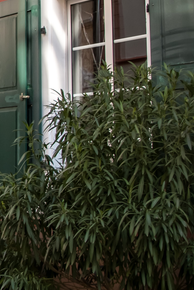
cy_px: 56
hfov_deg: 11.9
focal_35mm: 107
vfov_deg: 18.9
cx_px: -142
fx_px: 862
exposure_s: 1/60
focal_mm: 20
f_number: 8
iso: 100
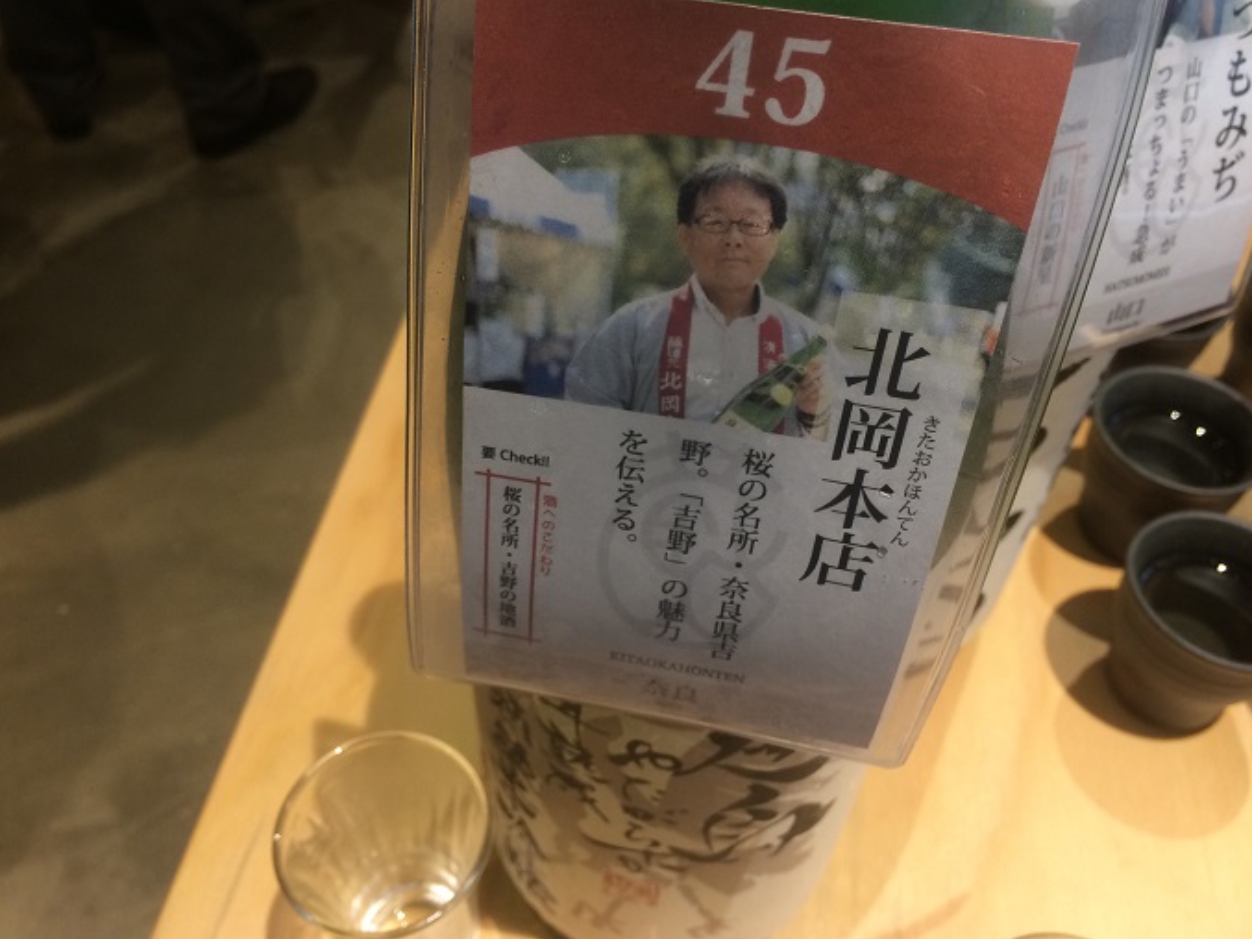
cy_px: 469
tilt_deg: -48.4
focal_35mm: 30
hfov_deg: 60.0
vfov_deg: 46.8
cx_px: 616
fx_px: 1085
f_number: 2.2
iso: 64
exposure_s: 1/30
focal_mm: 4.15
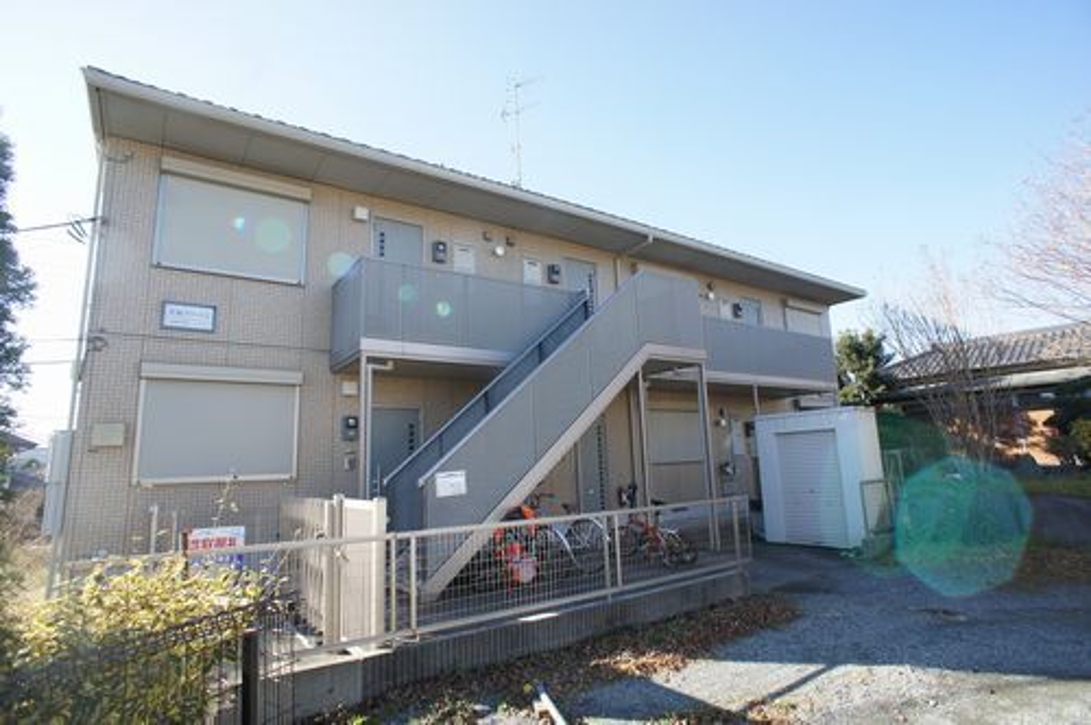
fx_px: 726
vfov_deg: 53.0
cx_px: 546
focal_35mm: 24
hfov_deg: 73.8
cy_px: 362
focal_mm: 16
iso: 200
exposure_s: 1/160
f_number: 6.3
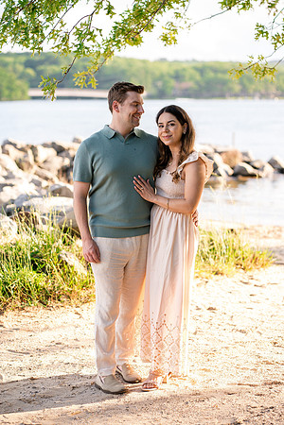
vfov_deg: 23.9
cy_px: 212
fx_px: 1006
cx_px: 142
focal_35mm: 85
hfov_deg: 16.1
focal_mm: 85
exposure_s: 1/1000
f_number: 3.2
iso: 800
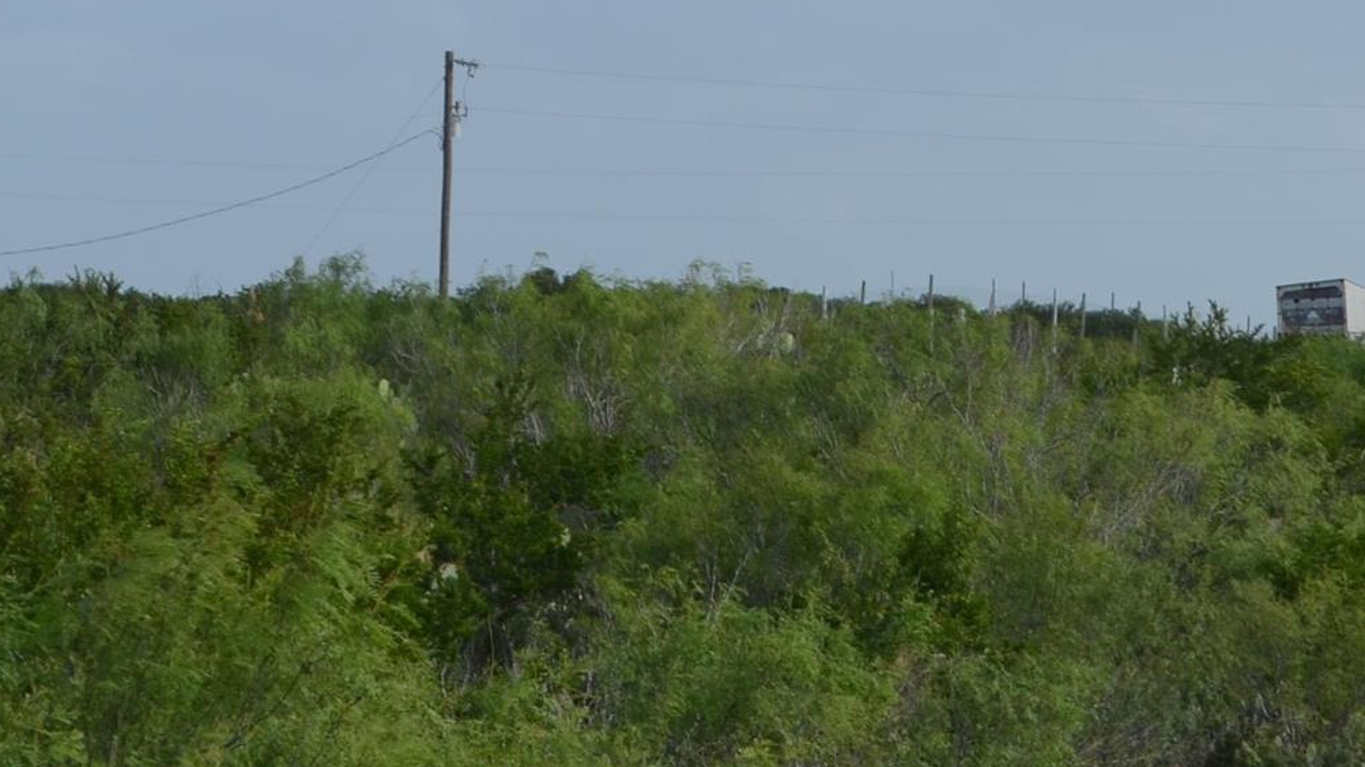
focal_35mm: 192
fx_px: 6949
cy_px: 450
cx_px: 987
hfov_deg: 11.2
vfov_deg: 6.3
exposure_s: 1/250
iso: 140
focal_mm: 40
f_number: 8
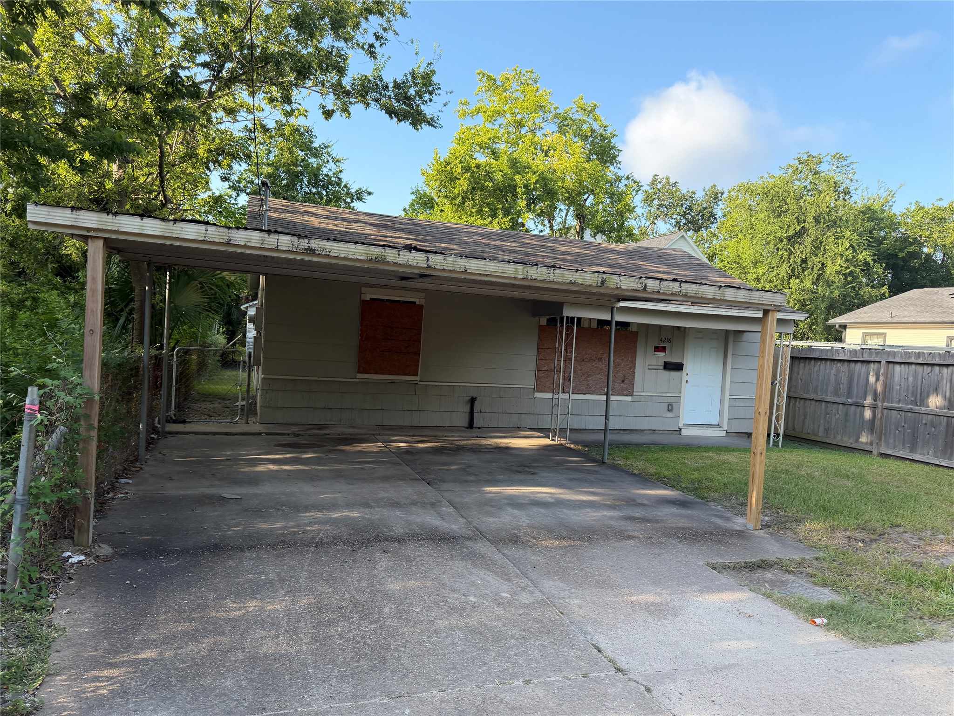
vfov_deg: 56.8
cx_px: 477
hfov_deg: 71.6
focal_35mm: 24
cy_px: 358
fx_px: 661
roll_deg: -3.9
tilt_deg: -5.1
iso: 100
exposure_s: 1/1211
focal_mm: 6.76
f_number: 1.78
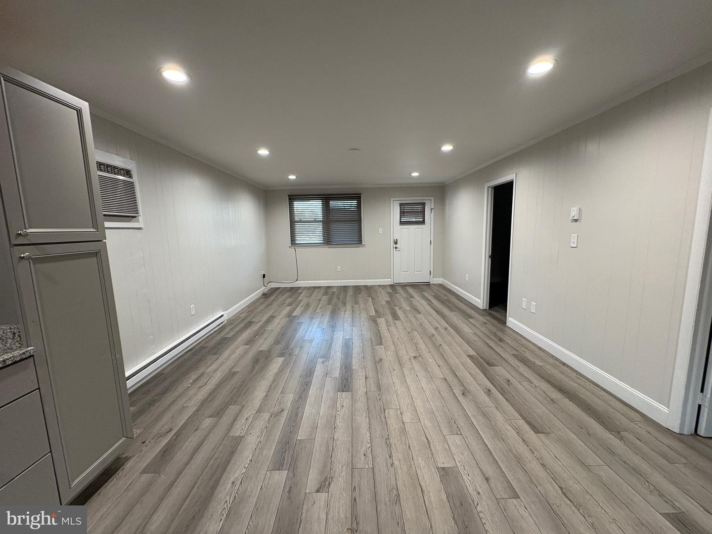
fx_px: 288
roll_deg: +0.7
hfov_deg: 102.1
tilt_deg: -7.0
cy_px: 267
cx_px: 356
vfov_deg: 85.7
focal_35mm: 14
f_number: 2.2
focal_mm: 2.22
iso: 250
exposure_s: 1/60
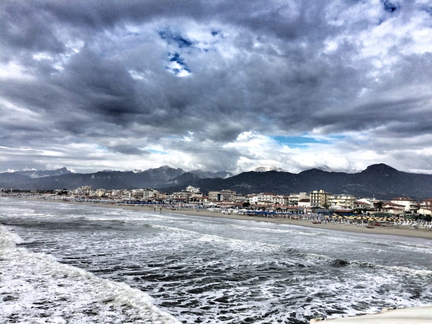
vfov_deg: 48.2
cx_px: 216
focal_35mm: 29
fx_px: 362
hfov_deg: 61.7
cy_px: 162
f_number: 2.2
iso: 32
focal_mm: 4.15
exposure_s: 1/2160
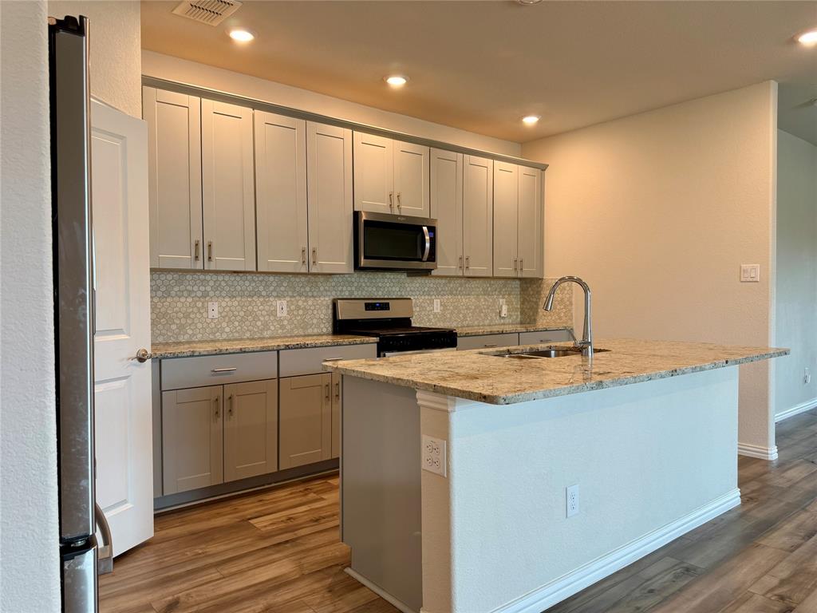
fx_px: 566
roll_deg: +0.3
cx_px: 408
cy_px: 306
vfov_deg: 56.8
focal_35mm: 24
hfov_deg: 71.6
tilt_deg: -1.0
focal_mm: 6.76
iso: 125
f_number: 1.78
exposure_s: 1/120
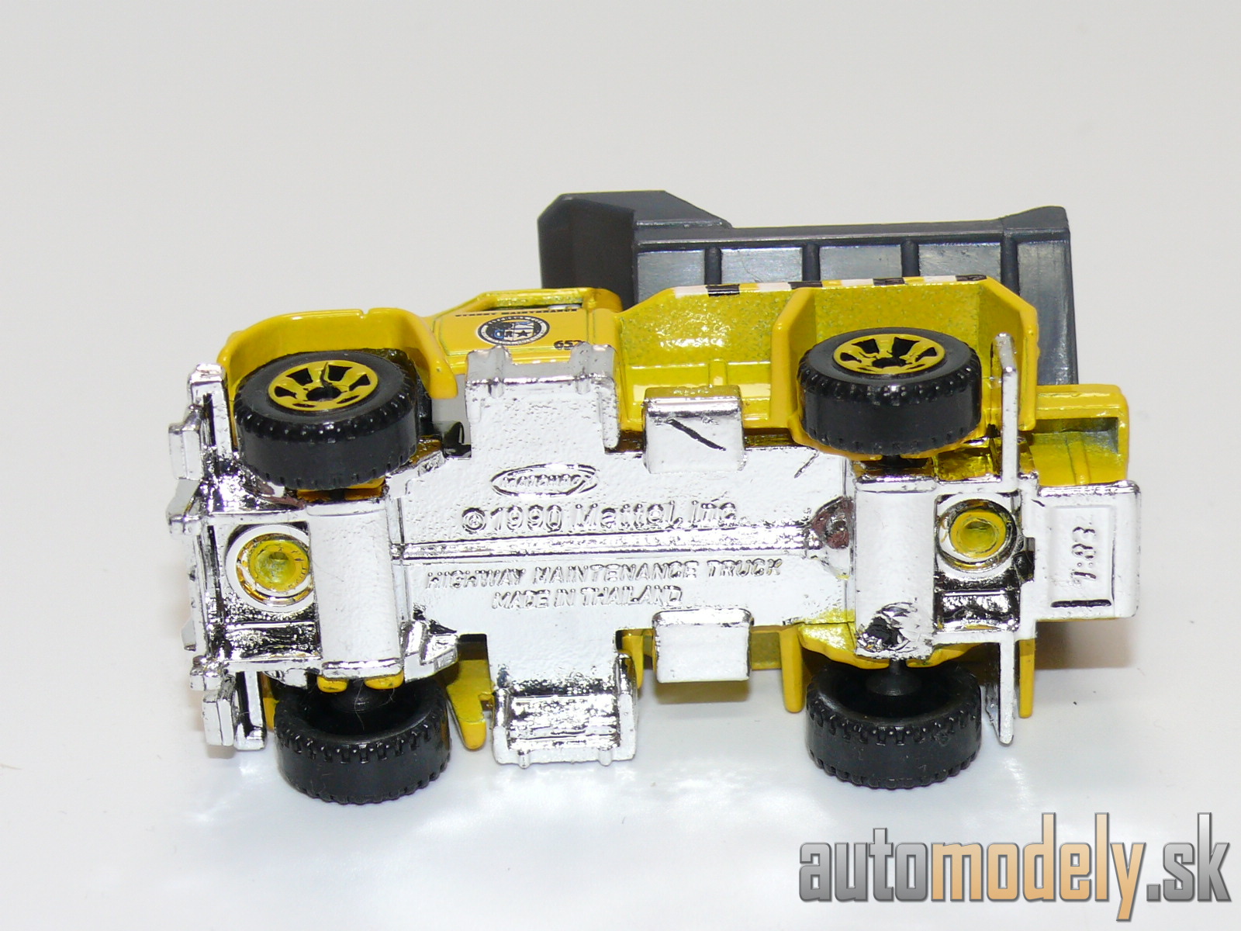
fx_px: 3406
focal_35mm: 95
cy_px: 466
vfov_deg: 15.6
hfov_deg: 20.7
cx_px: 620
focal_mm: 12.8
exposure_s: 1/30
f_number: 4
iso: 100
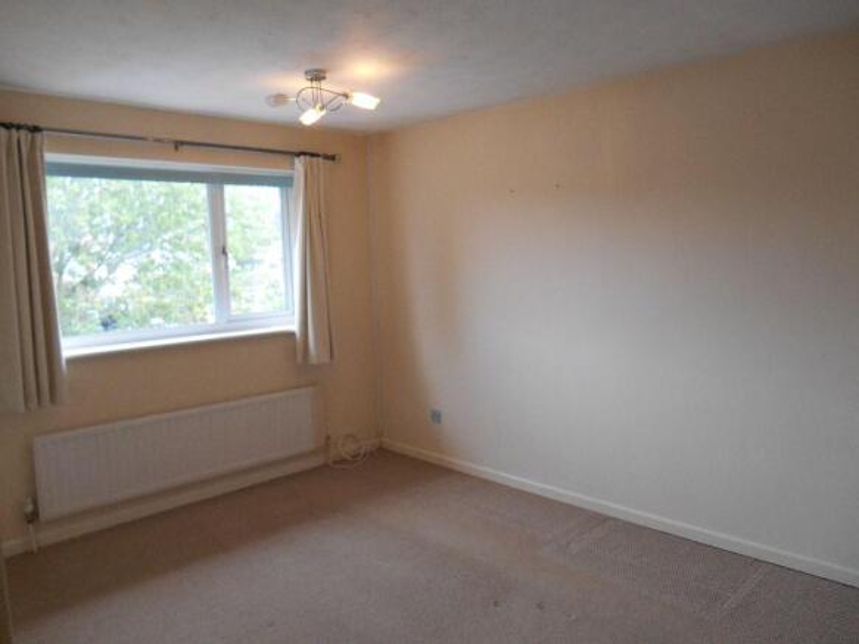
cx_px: 430
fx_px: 645
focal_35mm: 26
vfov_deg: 53.0
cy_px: 322
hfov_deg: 67.3
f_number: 3.4
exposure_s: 1/30
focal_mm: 4.7
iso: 140
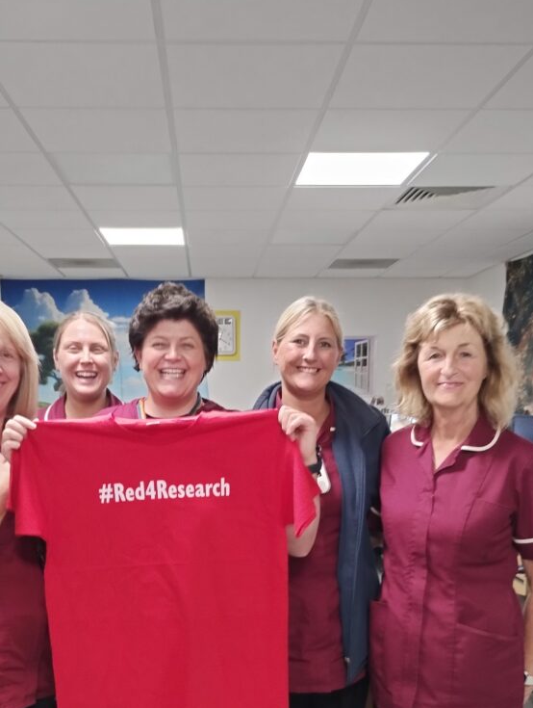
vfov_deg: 46.8
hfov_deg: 36.8
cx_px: 217
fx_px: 798
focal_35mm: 39
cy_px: 488
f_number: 1.8
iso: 1553
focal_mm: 4.27
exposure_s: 1/25
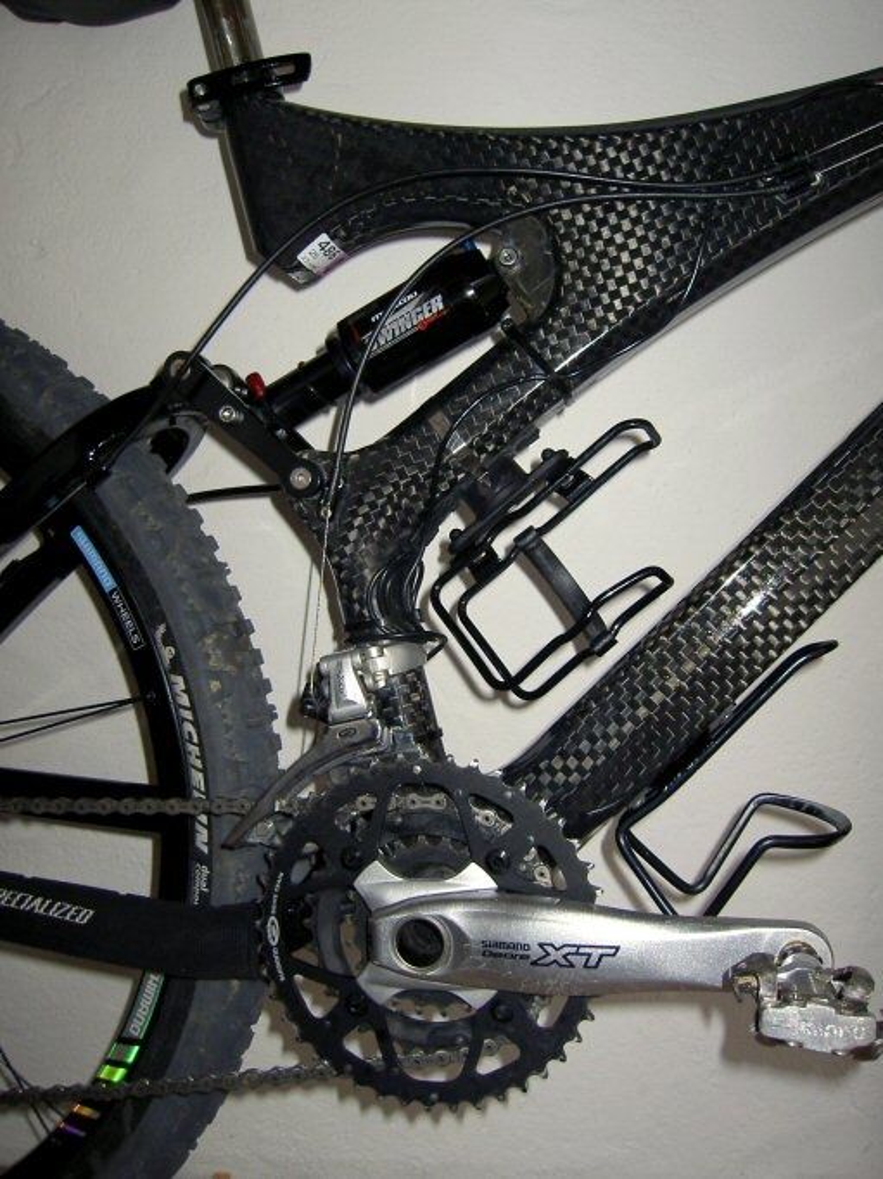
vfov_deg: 54.0
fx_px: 1157
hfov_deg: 41.8
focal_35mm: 34
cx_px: 442
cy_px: 590
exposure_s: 1/60
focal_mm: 5.6
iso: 100
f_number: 2.8
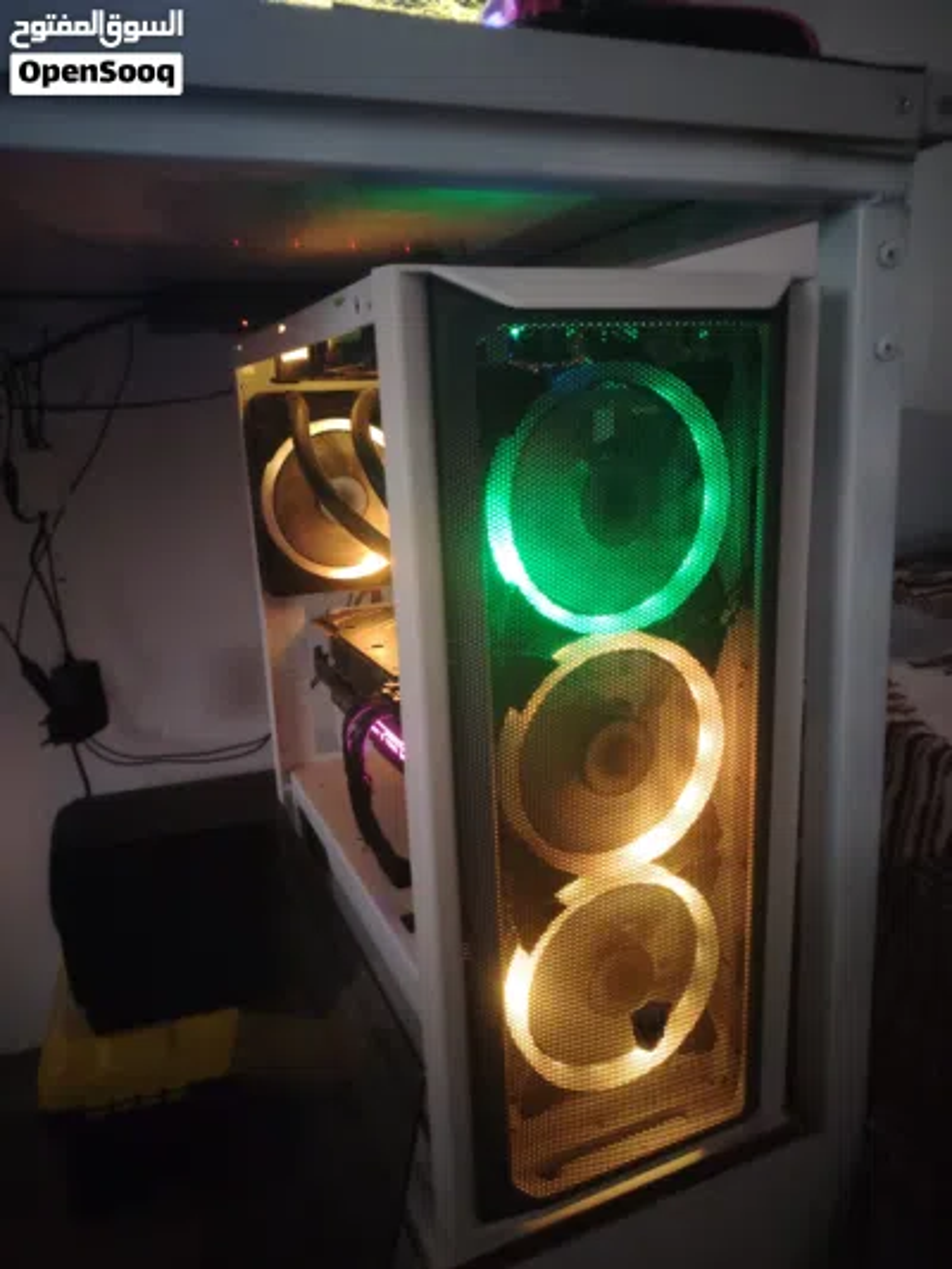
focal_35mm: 24
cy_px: 634
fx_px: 880
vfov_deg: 71.6
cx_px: 476
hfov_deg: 56.8
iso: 8256
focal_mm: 5.25
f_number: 1.75
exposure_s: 1/16.7
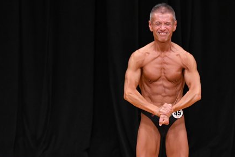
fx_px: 3335
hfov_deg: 4.0
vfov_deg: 2.7
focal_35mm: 511
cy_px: 112
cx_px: 170
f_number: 5.6
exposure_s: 1/400
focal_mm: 190
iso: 3200
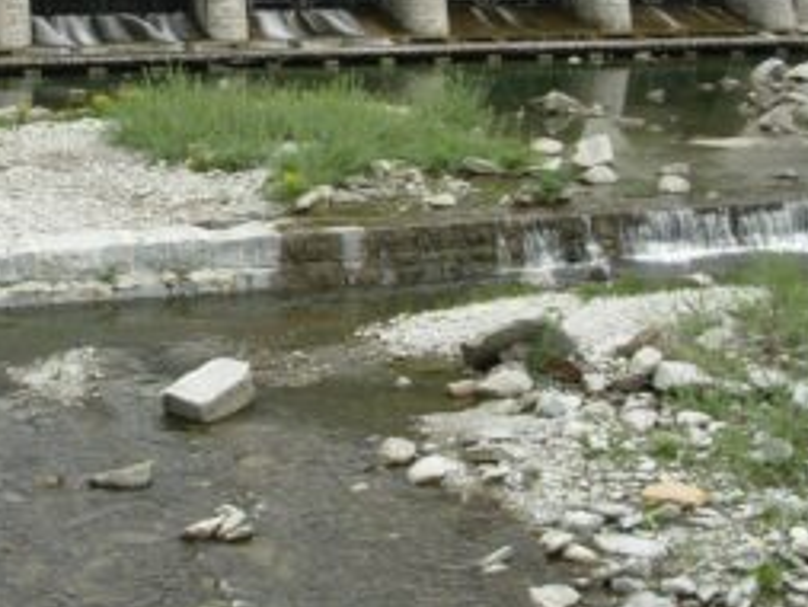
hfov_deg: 31.9
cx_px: 262
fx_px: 1401
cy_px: 150
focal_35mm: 60
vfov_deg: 24.2
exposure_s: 1/342
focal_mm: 6.3
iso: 50
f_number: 2.9
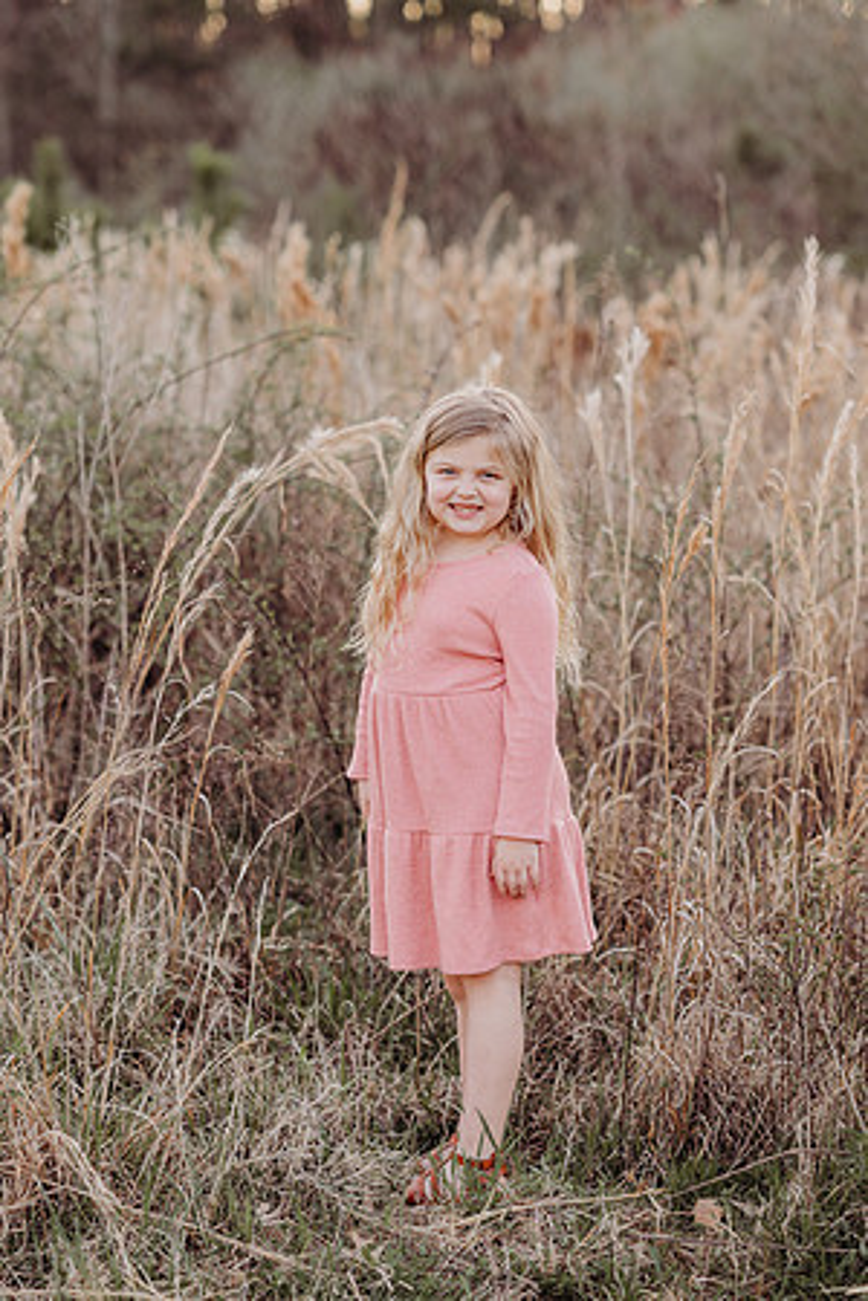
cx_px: 434
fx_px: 3074
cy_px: 650
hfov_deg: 16.1
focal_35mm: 85
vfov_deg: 23.9
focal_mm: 85
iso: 160
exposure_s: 1/320
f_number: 2.5
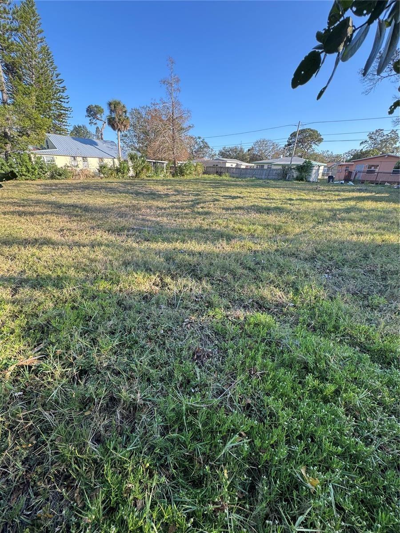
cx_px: 200
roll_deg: -0.8
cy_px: 266
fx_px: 216
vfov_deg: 102.1
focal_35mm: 14
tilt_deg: -23.6
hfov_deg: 85.7
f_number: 2.2
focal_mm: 2.22
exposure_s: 1/244
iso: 40
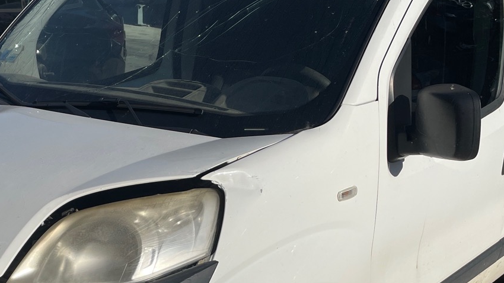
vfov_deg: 19.6
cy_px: 271
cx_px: 161
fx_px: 802
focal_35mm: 60
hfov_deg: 34.5
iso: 32
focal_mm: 4.2
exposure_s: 1/7299
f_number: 1.6
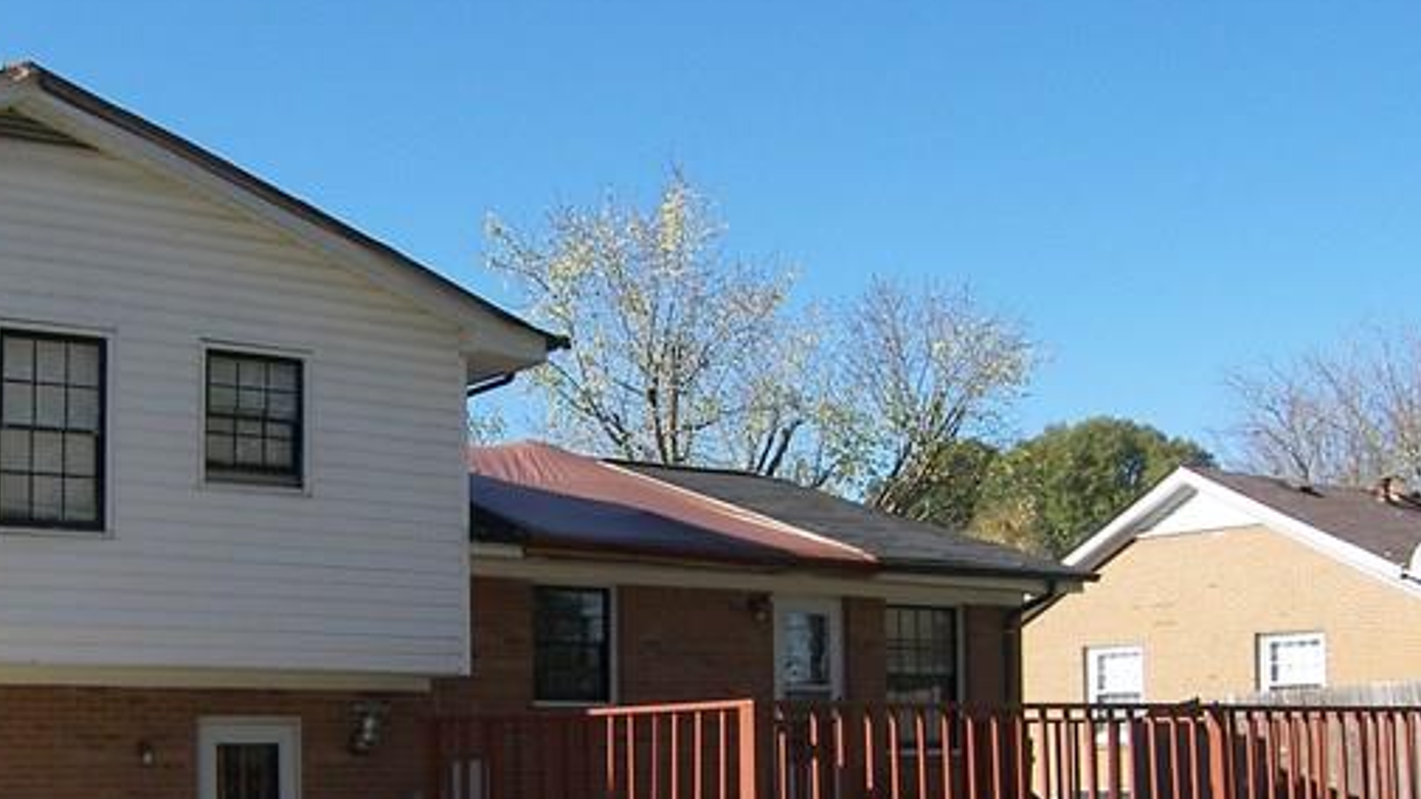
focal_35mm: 53
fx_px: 1997
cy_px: 656
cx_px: 414
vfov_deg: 22.3
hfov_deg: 38.5
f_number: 2.8
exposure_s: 1/640
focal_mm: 5
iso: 50
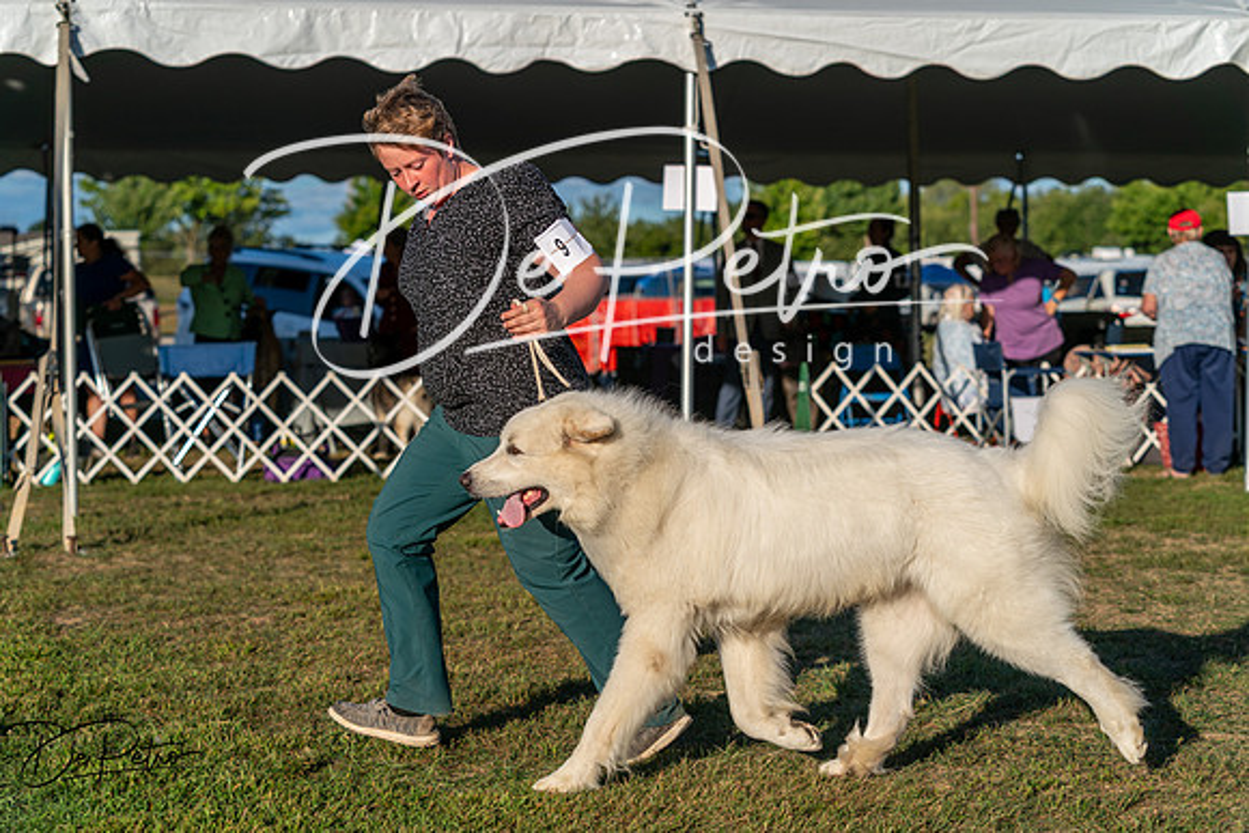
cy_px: 416
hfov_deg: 26.3
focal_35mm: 77
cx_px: 624
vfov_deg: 17.7
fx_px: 2672
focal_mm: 77
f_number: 4.5
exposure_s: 1/1250
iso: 100
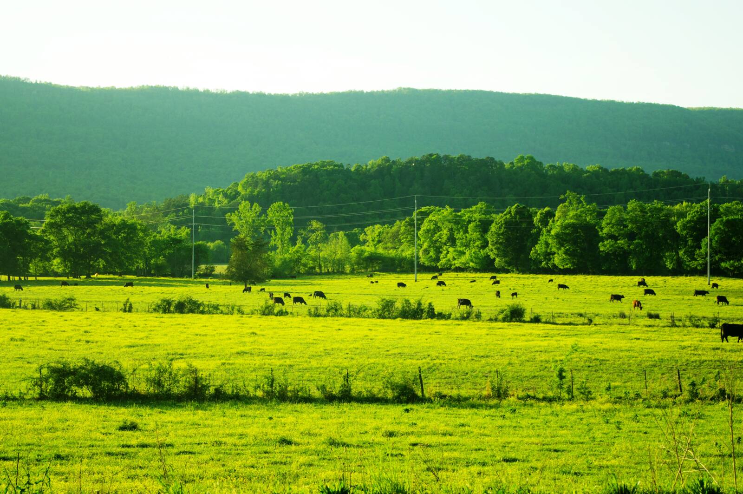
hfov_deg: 24.8
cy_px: 247
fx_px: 1690
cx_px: 372
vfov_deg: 16.6
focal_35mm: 82
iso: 200
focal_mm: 55
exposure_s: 1/400
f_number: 5.6
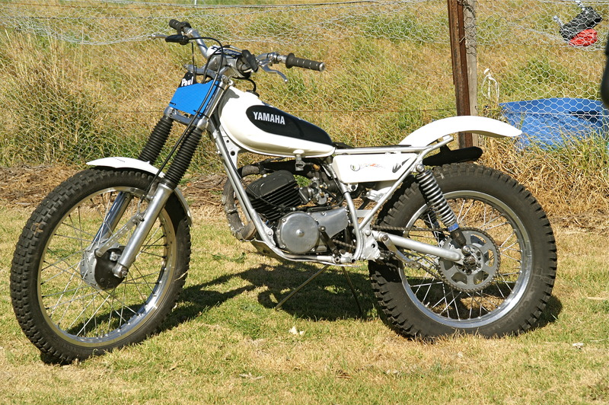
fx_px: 1775
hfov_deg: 19.5
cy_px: 202
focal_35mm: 105
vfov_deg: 13.0
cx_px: 304
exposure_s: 1/500
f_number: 6.7
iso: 100
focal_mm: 70
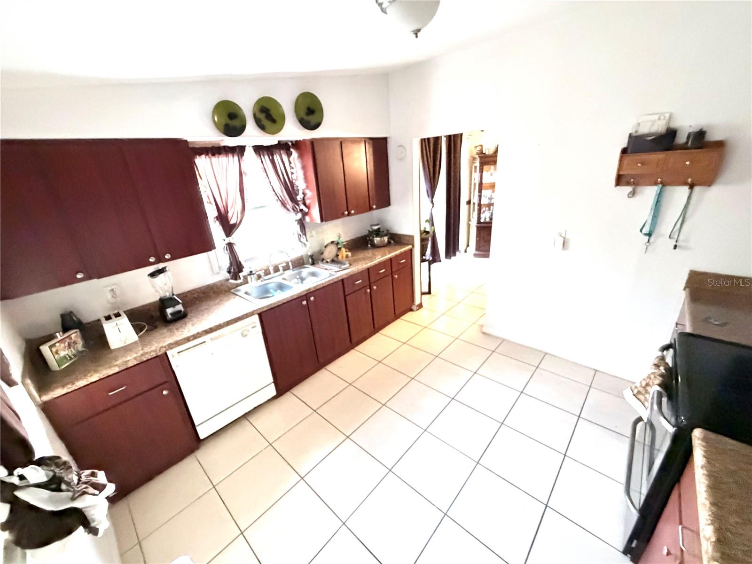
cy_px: 282
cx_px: 376
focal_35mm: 14
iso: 1000
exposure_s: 1/60
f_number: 2.2
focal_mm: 2.22
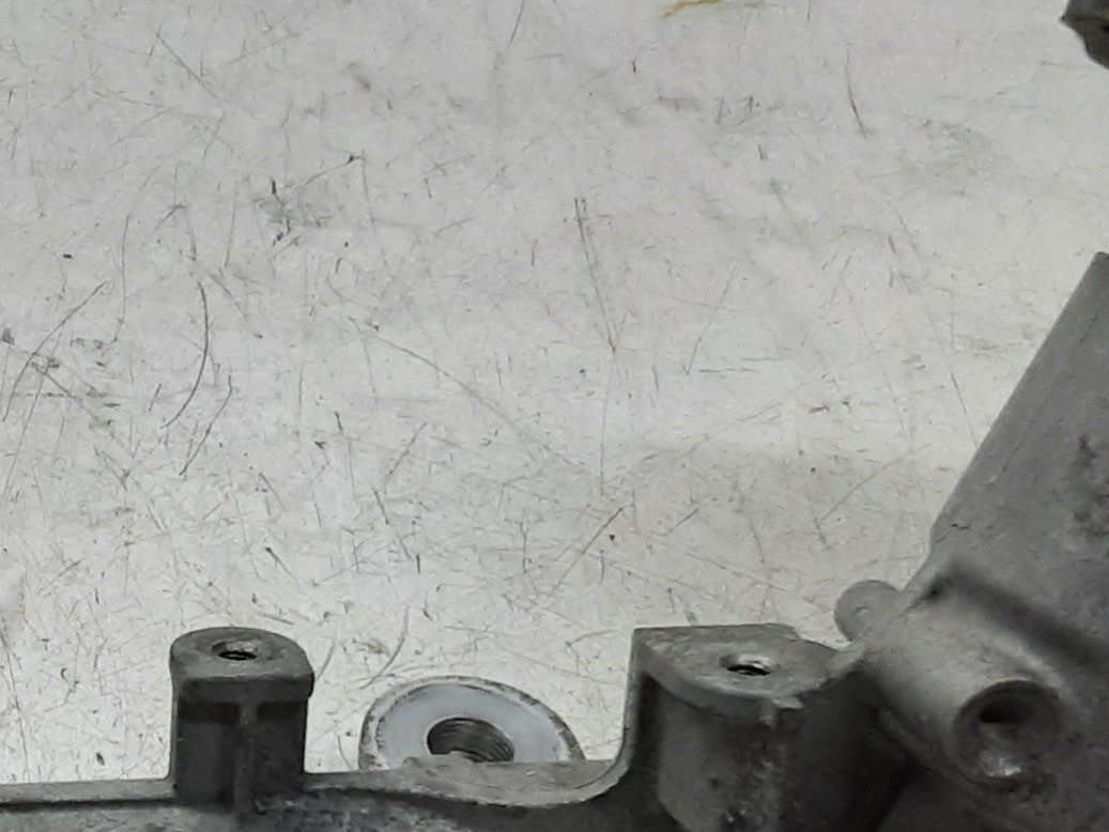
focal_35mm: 85
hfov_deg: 20.4
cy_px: 613
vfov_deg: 17.3
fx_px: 2723
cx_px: -453
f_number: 1.9
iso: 64
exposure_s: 1/50
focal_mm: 2.91
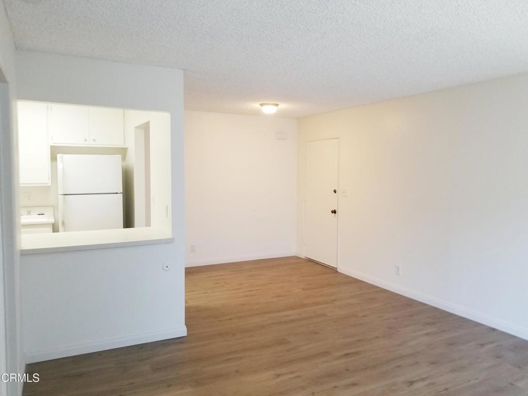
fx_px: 397
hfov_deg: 67.3
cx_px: 264
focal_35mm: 26
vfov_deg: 53.1
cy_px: 198
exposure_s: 1/60
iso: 160
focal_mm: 4.3
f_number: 1.7
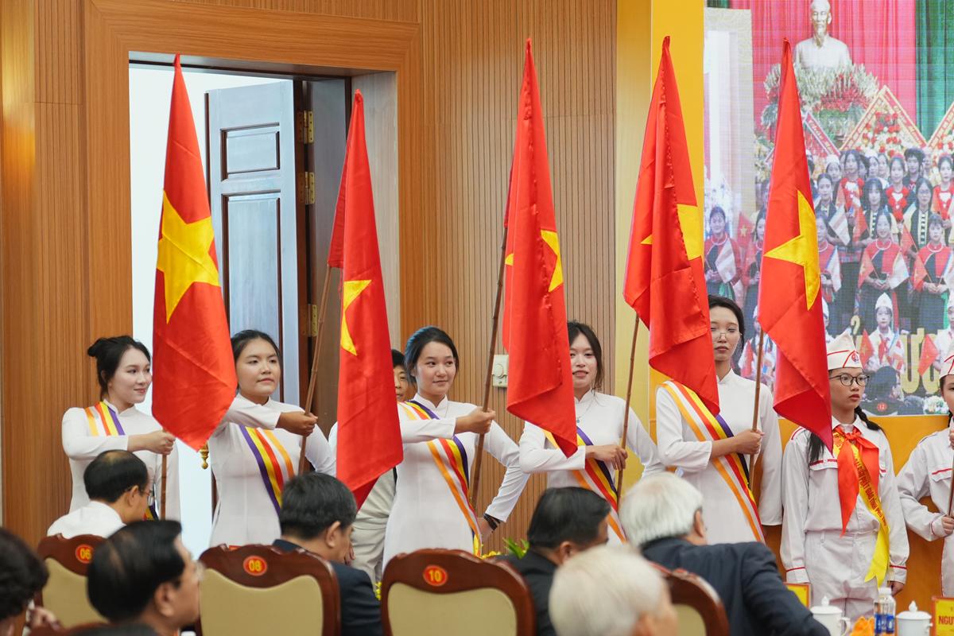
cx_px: 477
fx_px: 2782
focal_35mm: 105
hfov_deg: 19.5
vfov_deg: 13.0
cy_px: 318
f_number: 2.8
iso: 2500
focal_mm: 70
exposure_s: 1/200
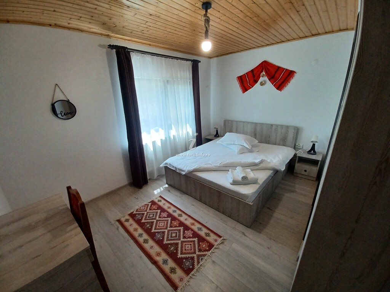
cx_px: 195
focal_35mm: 13
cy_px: 146
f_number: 2.2
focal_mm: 1.42
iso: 100
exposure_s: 1/50
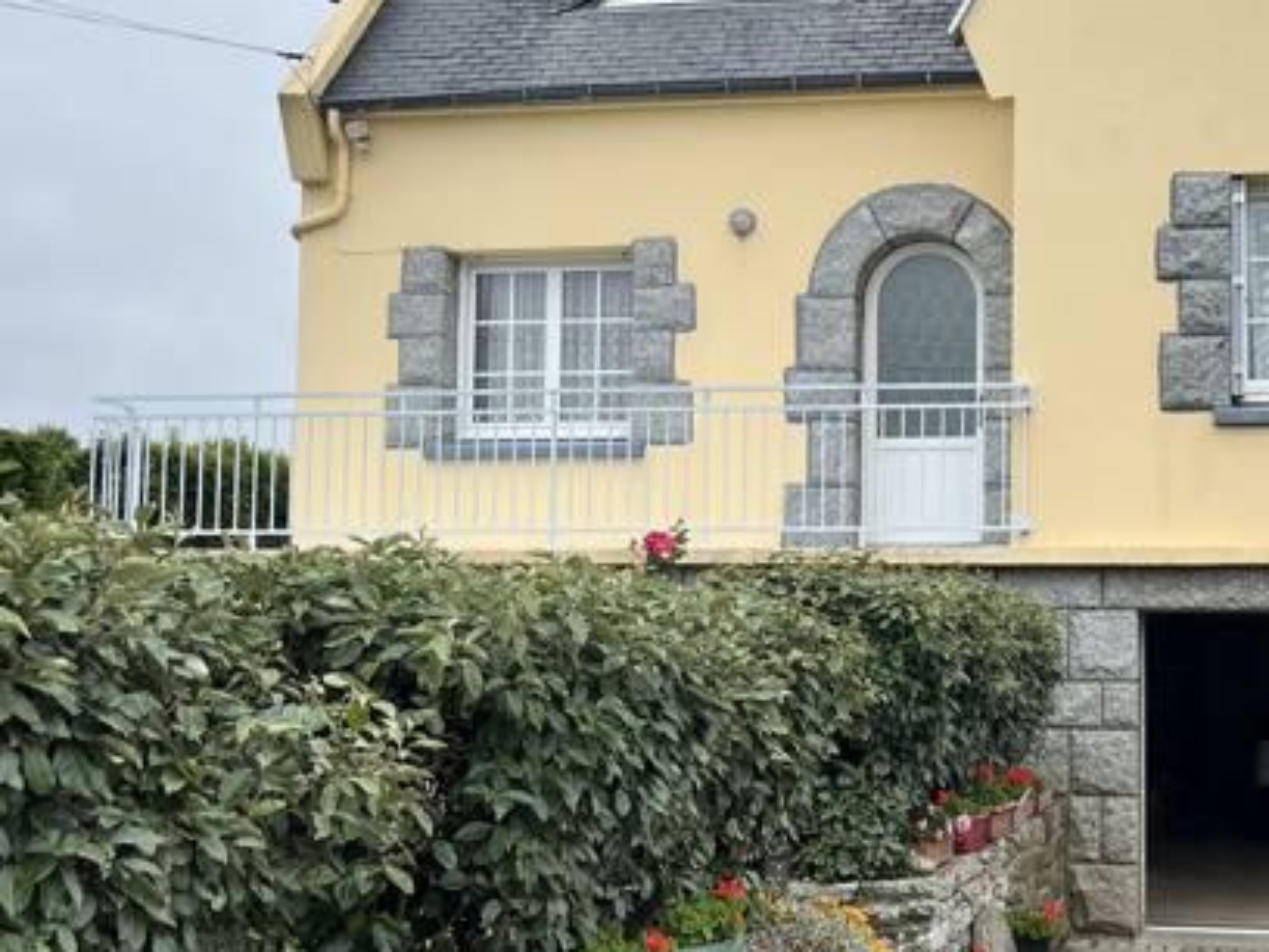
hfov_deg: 36.0
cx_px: 1045
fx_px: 1870
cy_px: 529
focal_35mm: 51
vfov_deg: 28.5
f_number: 1.6
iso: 50
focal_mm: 5.1
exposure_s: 1/2222
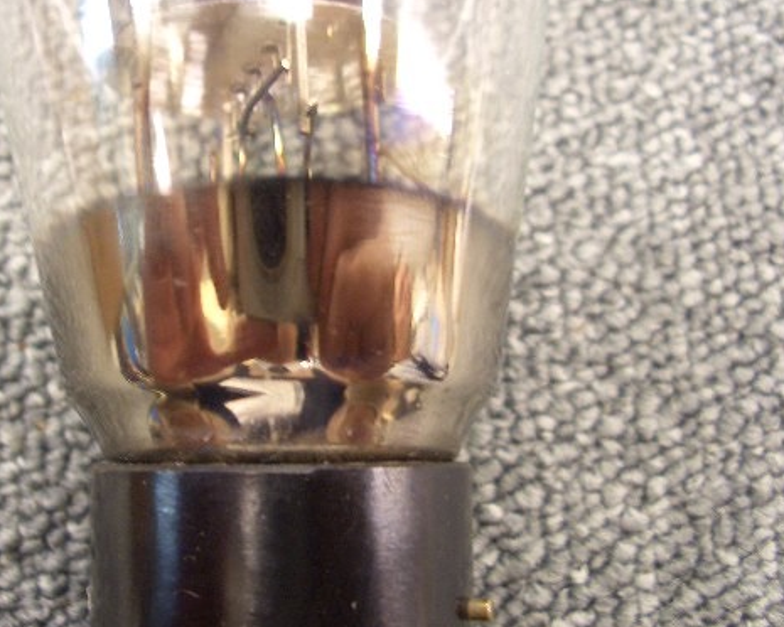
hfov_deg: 39.2
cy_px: 263
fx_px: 1091
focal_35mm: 47
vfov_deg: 32.0
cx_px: 280
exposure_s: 1/8
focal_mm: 5.8
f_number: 2.6
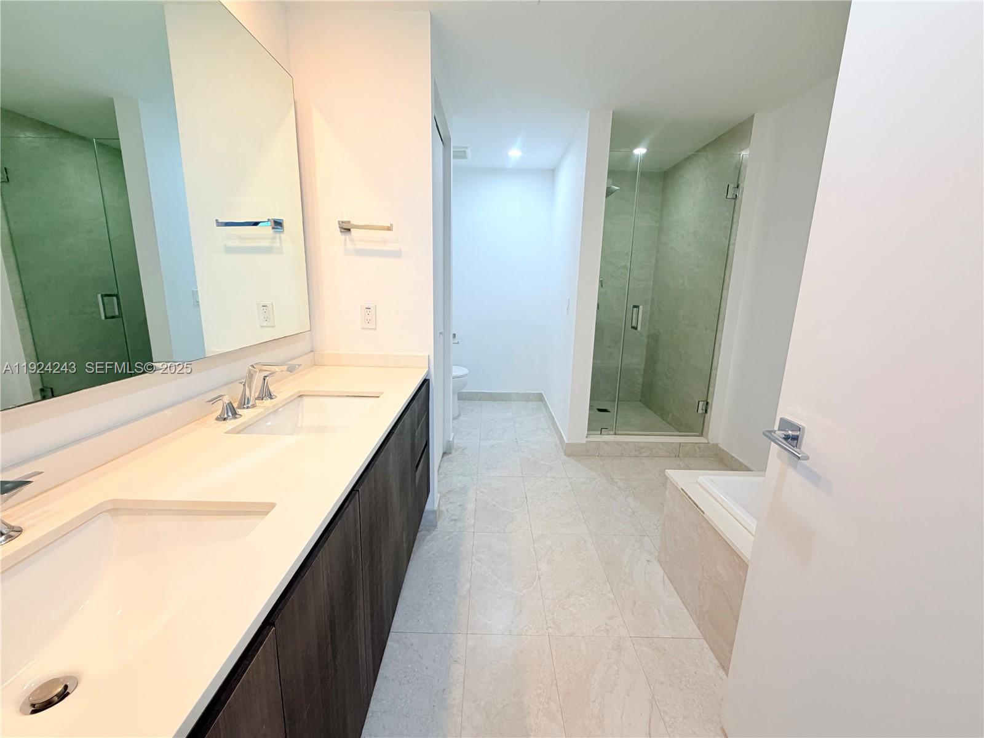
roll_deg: -0.9
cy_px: 369
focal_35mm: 14
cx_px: 492
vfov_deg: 85.7
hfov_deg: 102.1
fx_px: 398
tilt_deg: -11.9
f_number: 2.2
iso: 250
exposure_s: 1/120
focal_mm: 2.22
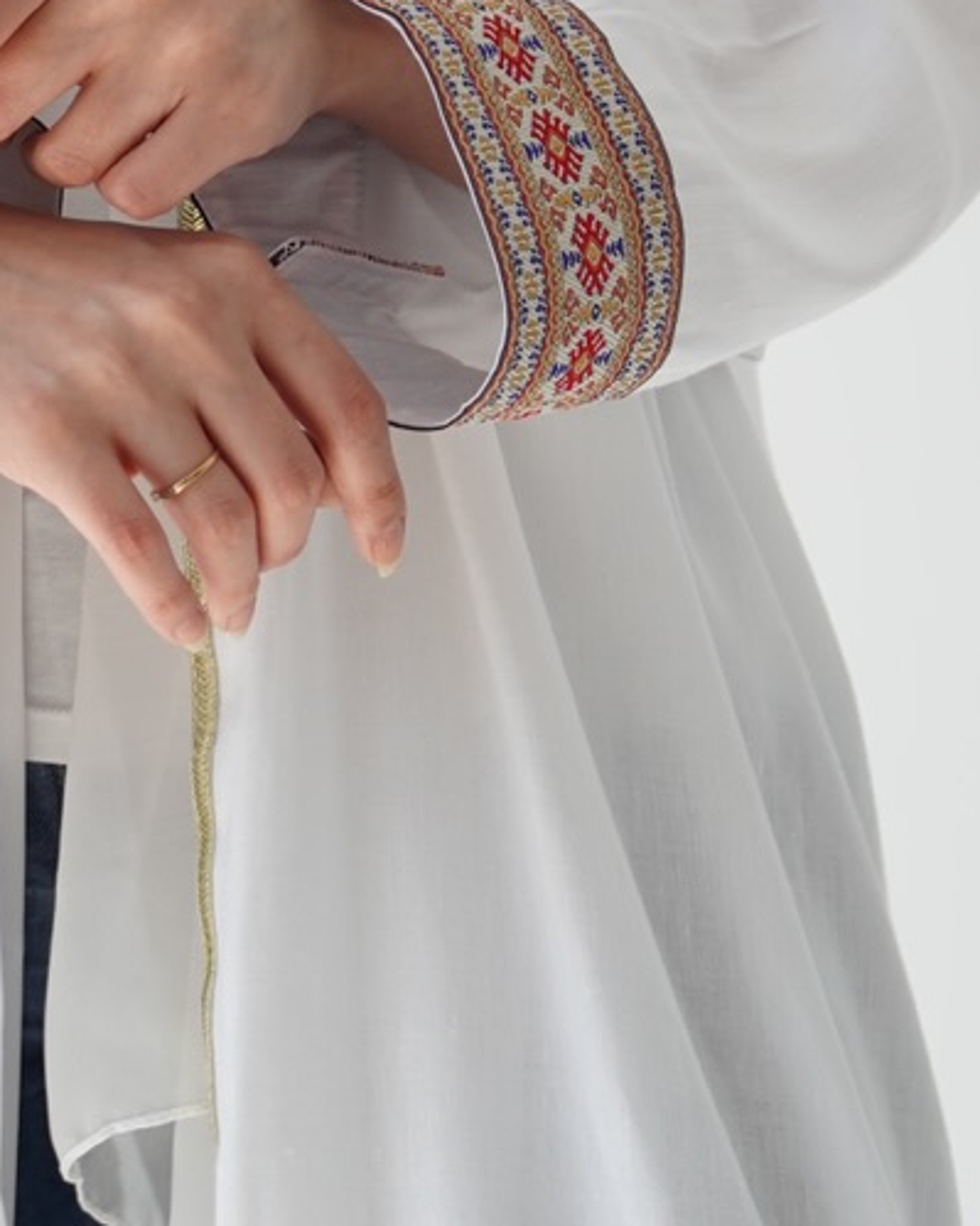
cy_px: -386
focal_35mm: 182
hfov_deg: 8.5
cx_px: 32
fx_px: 6600
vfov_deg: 10.4
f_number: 2.8
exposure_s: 1/320
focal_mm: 42
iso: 100
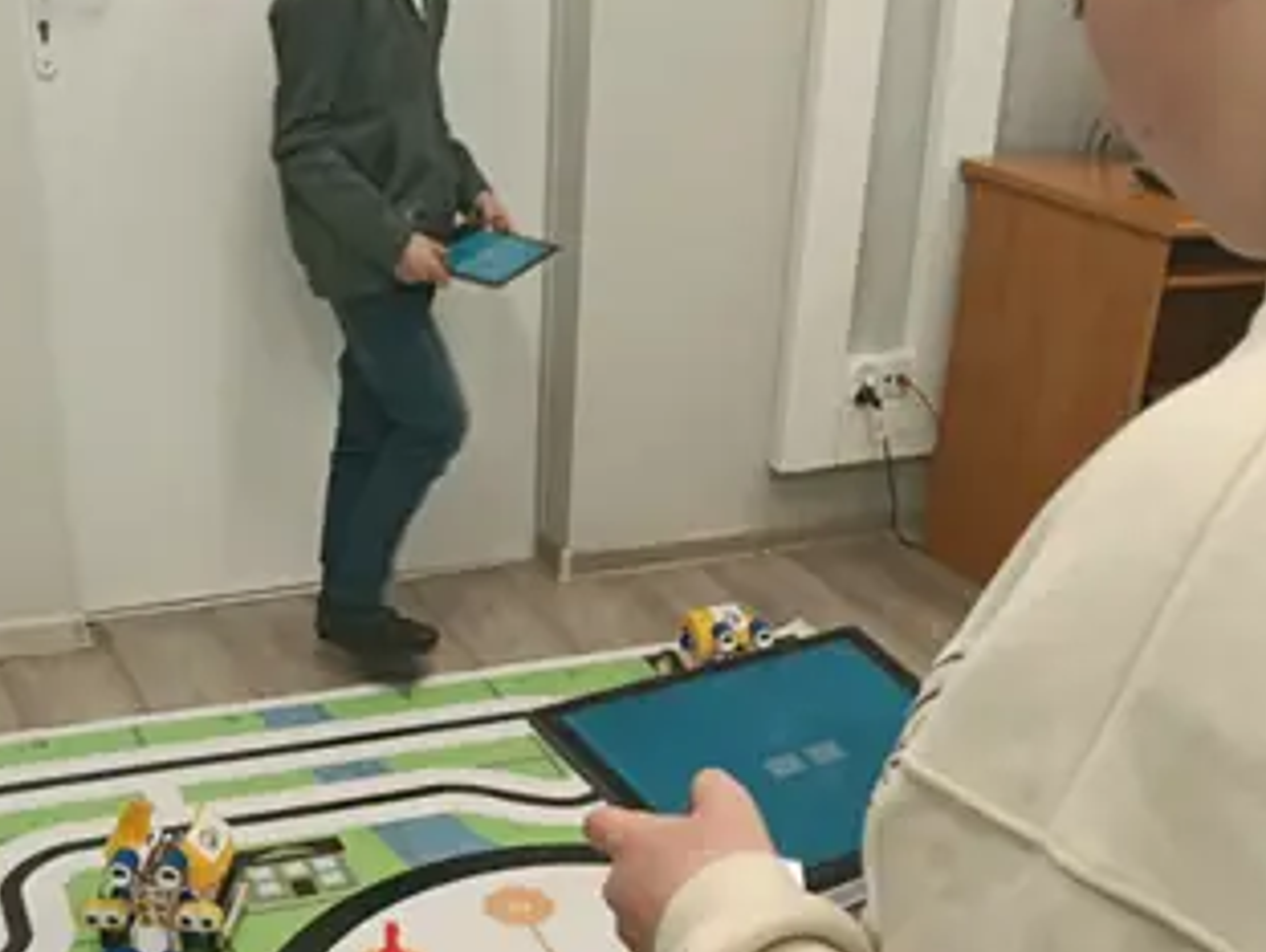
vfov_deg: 28.5
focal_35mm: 50
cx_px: 541
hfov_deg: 38.1
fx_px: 1831
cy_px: 773
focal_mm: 3.98
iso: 80
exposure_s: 1/33.3
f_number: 1.8
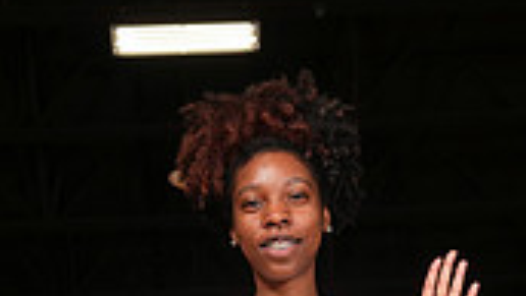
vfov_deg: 9.6
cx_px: 306
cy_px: 644
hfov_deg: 18.6
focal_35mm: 115
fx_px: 1605
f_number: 6.3
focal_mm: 42
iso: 250
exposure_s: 1/200
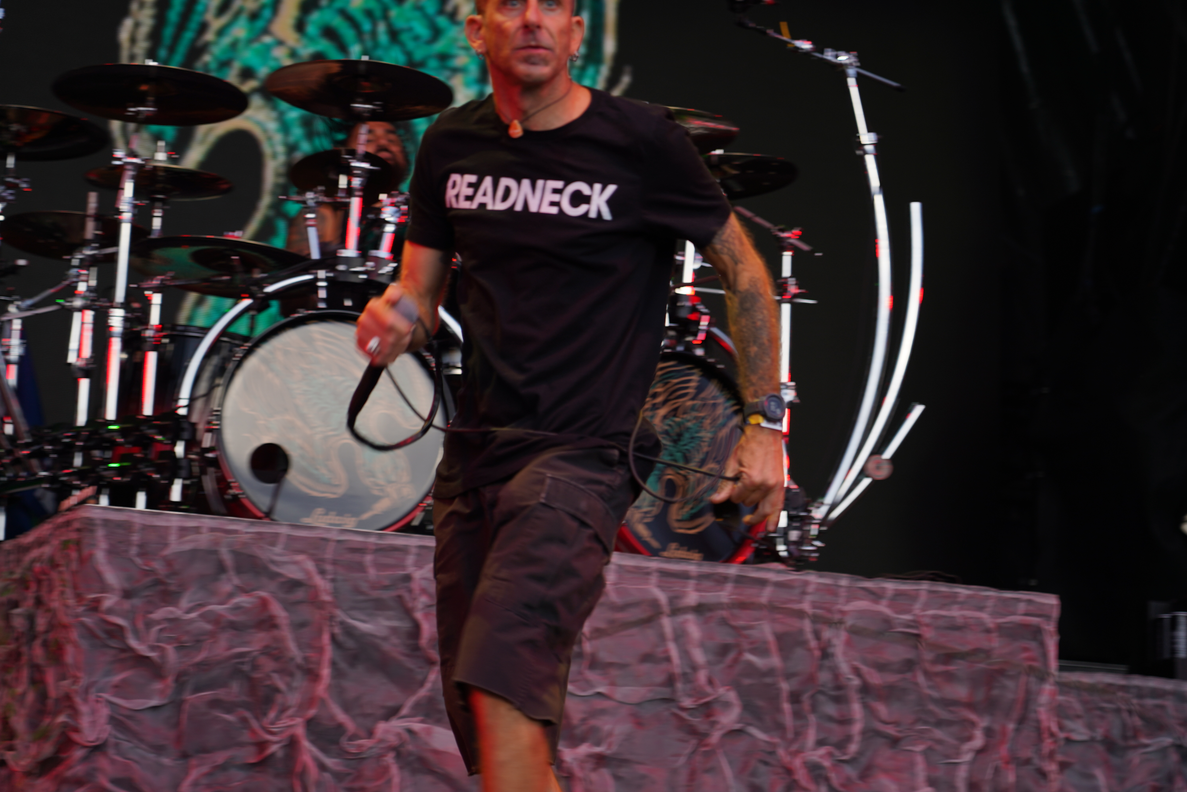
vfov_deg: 13.0
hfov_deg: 19.5
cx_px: 594
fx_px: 3462
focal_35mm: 105
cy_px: 396
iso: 125
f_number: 4
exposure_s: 1/125
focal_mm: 105
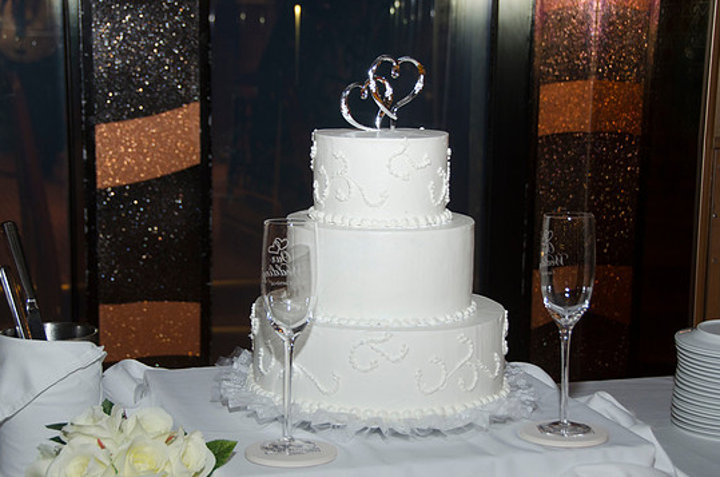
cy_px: 253
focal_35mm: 71
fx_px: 1417
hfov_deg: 28.5
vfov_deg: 19.1
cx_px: 362
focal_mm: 44
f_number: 5.6
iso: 400
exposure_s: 1/60
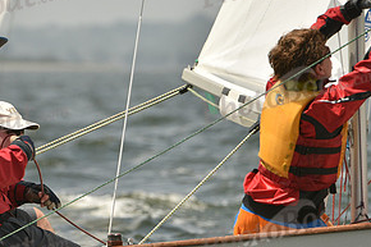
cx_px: 136
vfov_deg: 1.8
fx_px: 7827
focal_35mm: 760
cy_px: 177
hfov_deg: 2.7
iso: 320
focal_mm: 380
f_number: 8
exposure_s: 1/1250
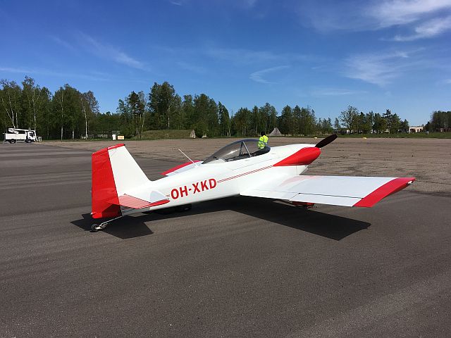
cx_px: 226
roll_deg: -1.5
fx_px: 378
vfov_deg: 48.2
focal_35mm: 29
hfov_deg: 61.7
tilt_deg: -6.9
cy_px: 169
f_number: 2.2
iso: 25
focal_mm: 4.15
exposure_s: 1/2653
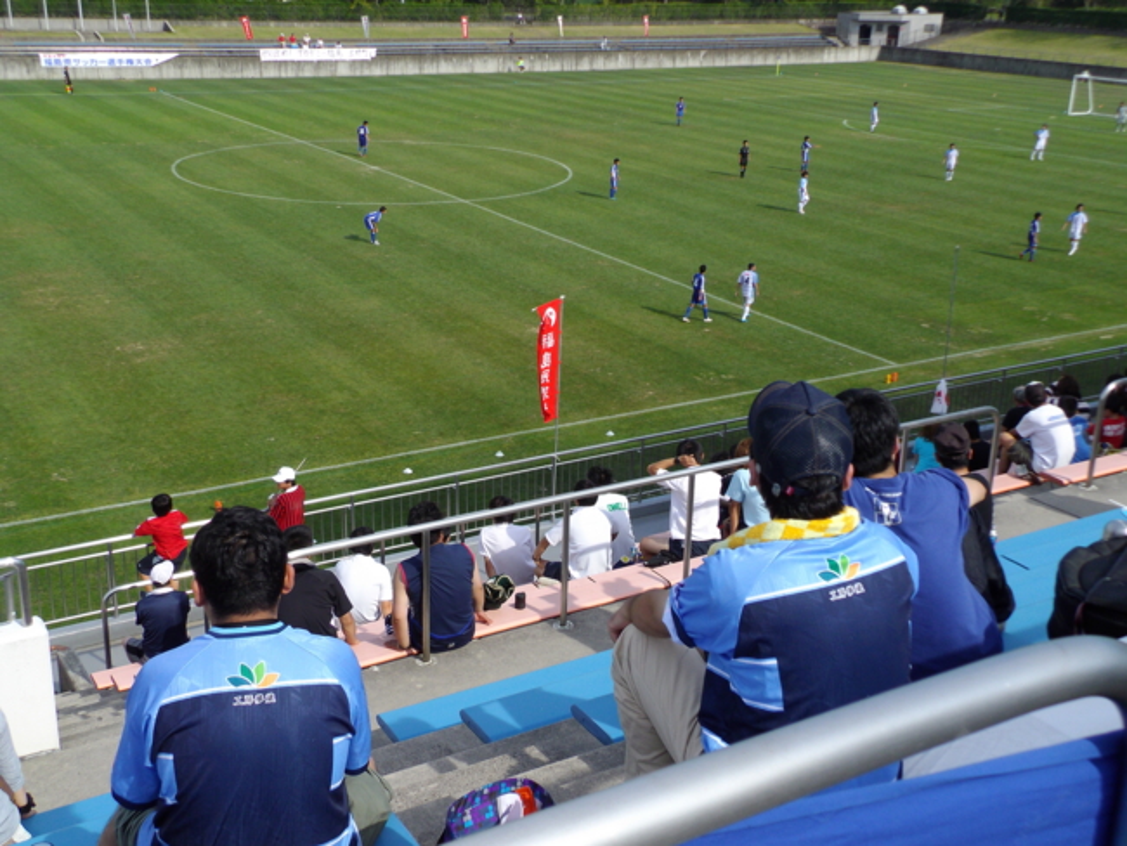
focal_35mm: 38
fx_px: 1238
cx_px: 564
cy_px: 423
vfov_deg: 37.7
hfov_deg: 49.0
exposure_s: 1/800
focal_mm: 6.8
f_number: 3.3
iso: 100
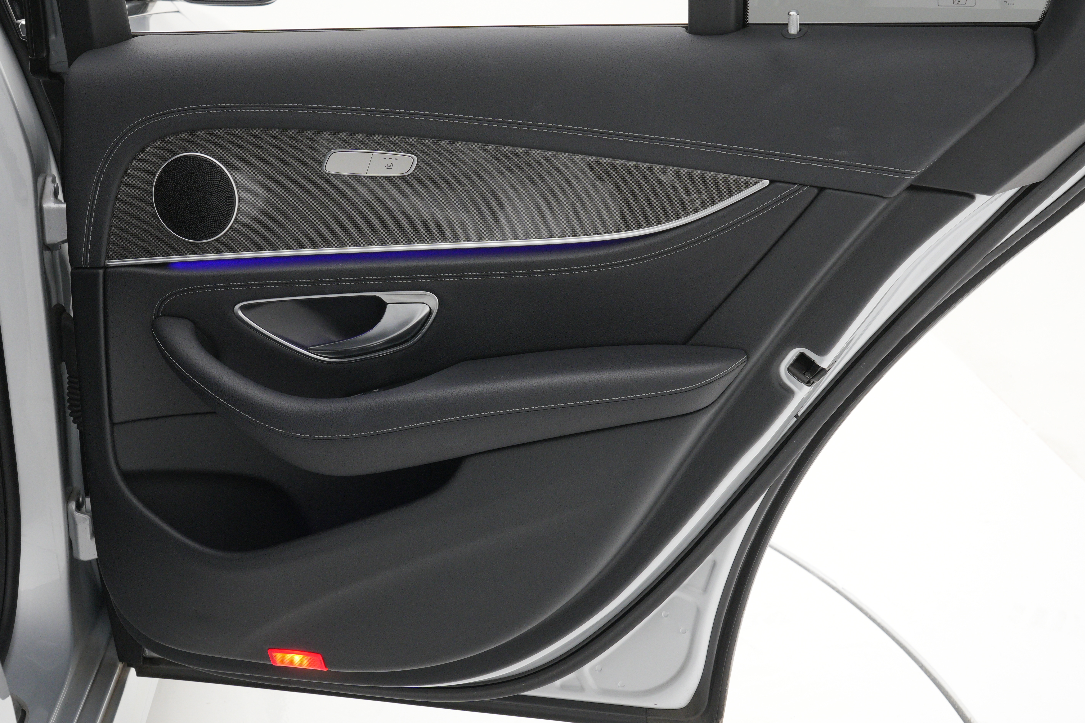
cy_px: 351
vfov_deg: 22.6
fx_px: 1808
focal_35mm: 60
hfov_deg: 33.4
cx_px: 514
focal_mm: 36.6
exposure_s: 1/80
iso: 800
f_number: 8
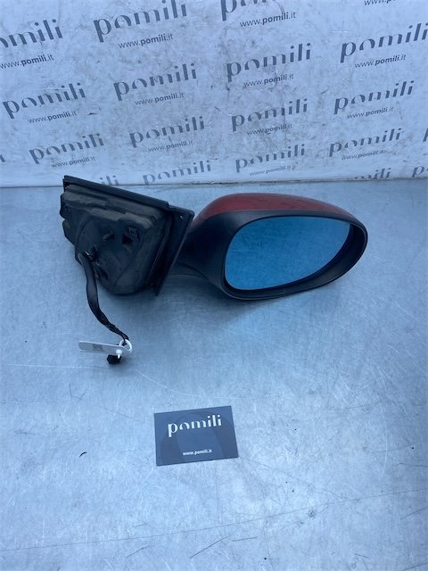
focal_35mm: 26
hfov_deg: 53.1
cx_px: 214
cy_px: 286
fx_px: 429
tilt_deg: -54.7
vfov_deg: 67.3
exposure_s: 1/1007
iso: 32
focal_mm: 4.25
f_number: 1.8
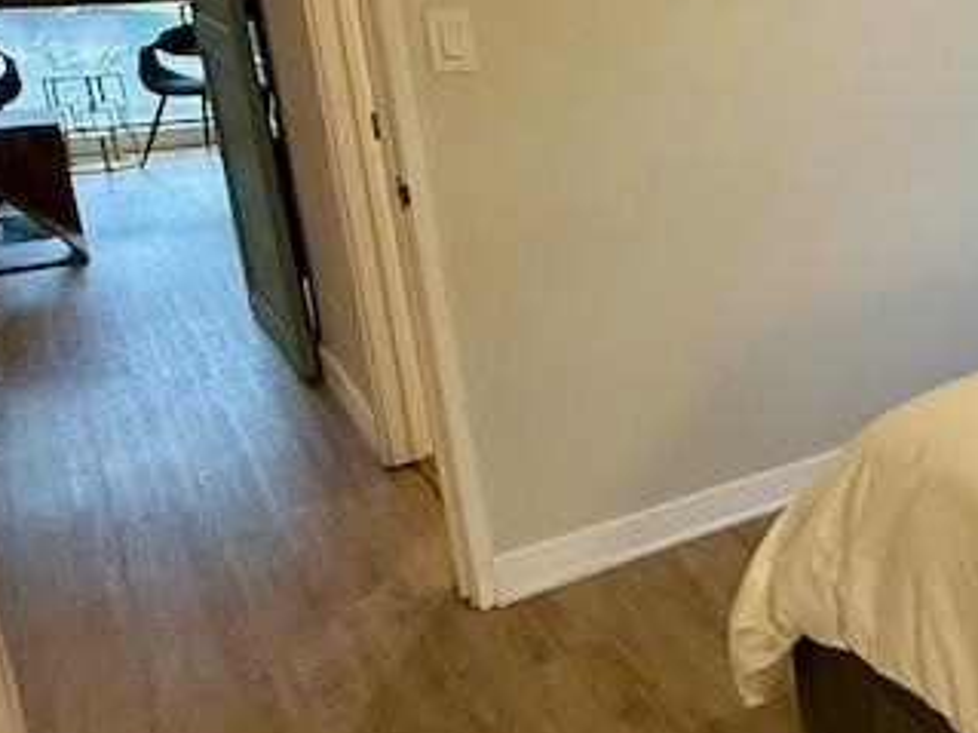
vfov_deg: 31.9
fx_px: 1271
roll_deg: -1.2
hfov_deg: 33.4
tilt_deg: -15.2
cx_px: 1205
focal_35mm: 45
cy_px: 242
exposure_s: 1/60
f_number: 2.2
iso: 250
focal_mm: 2.22
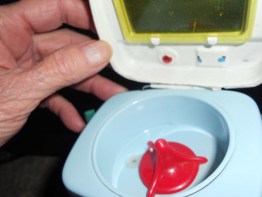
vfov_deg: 44.2
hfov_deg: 56.8
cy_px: 98
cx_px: 131
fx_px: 242
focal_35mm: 32
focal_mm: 5.8
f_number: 8.8
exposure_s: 1/25
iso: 80
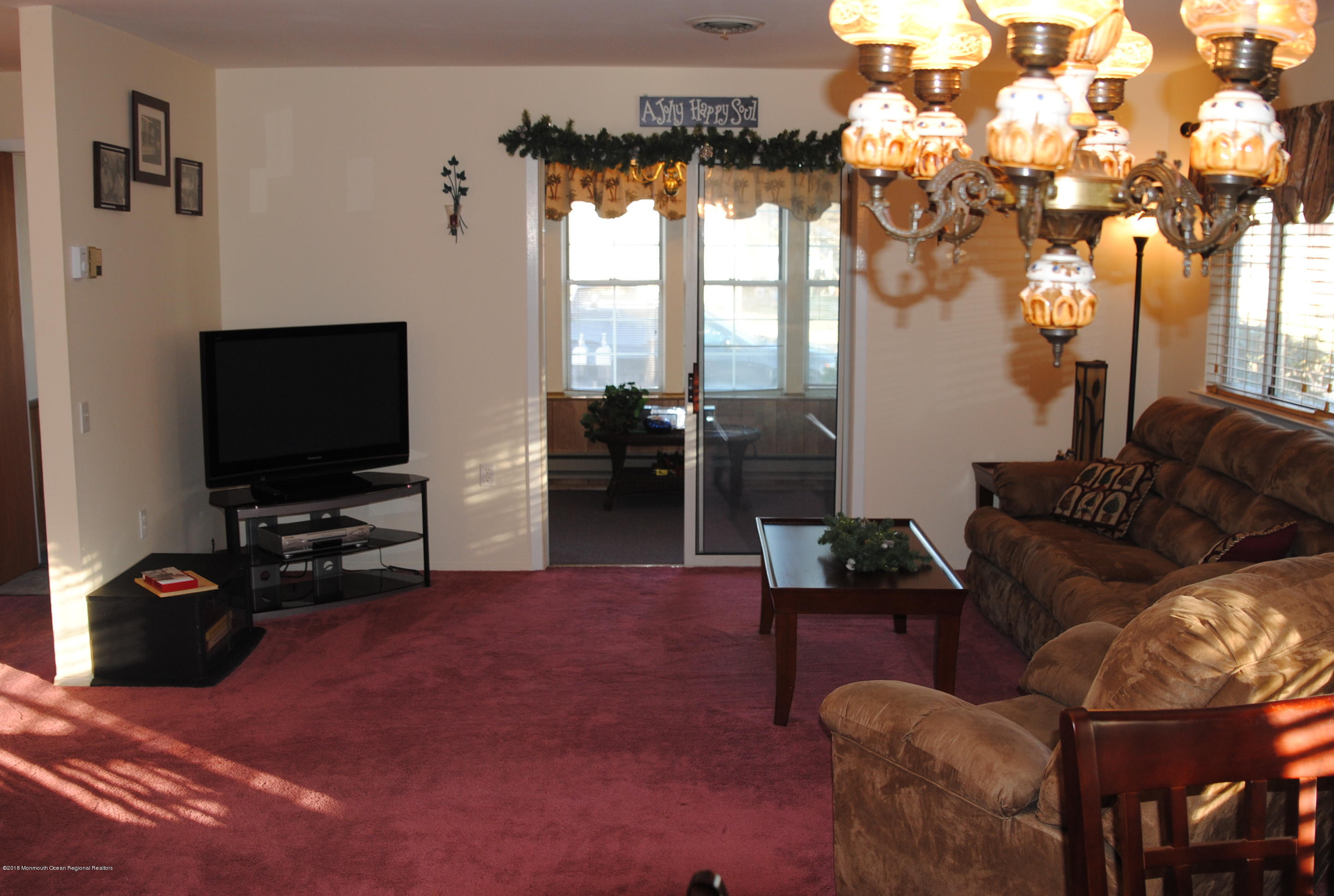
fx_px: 1337
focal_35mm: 36
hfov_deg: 53.0
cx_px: 667
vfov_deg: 37.0
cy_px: 448
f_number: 2.8
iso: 200
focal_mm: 24
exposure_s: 1/60
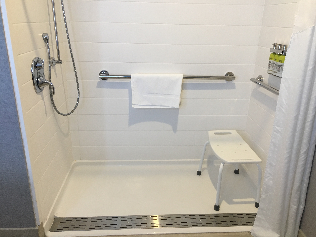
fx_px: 265
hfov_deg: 61.7
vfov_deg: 48.2
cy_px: 118
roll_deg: -1.3
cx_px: 158
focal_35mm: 29
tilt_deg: -21.1
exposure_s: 1/30
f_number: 2.2
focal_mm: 4.15
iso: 50
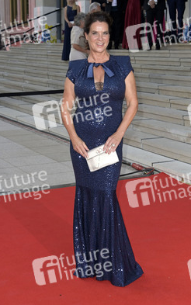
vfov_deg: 35.1
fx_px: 483
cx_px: 95
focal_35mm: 58
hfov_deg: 22.4
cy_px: 151
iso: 1000
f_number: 5.6
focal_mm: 56
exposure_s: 1/250
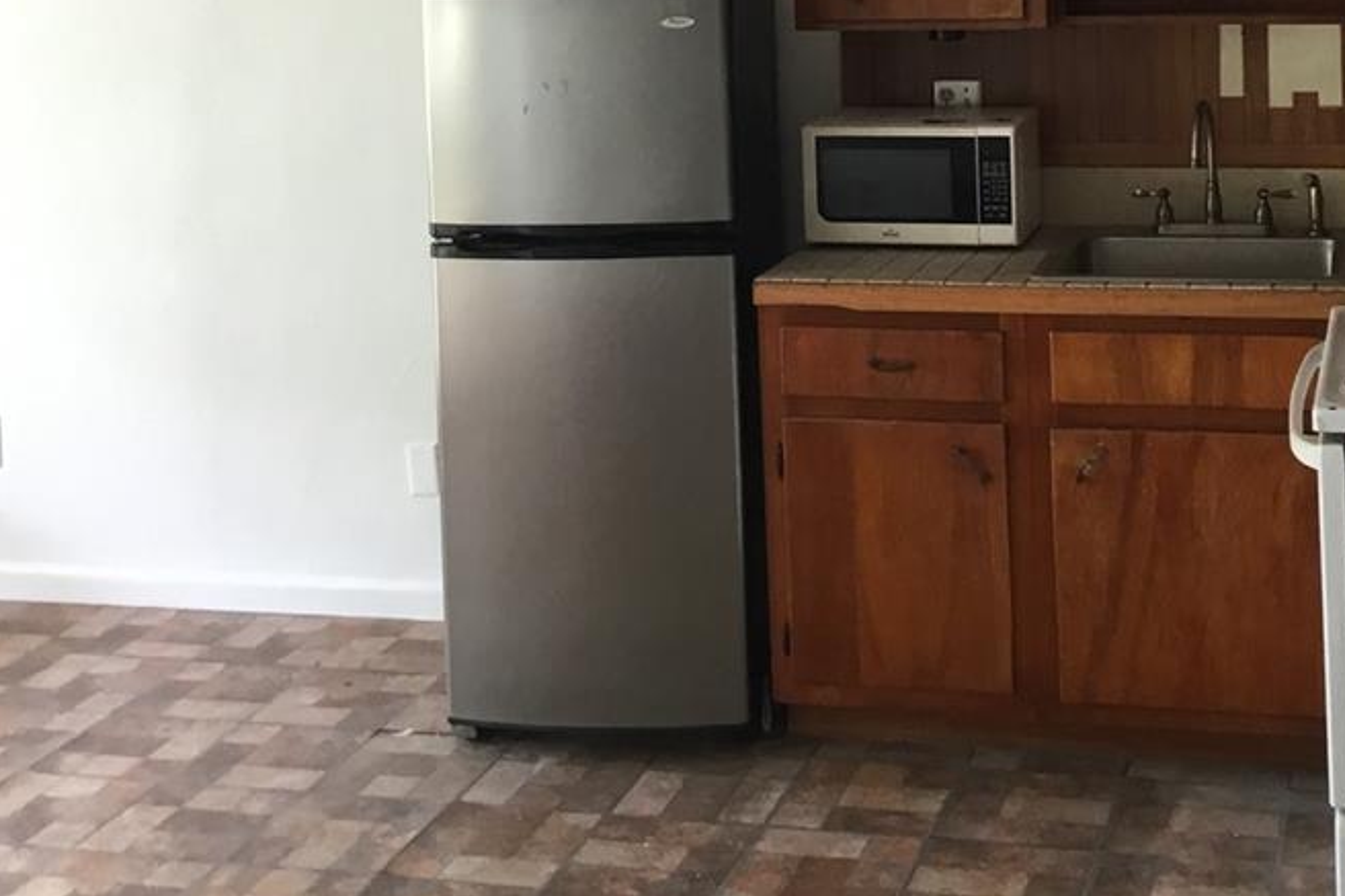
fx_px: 2204
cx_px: 884
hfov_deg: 33.7
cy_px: -66
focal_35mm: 59
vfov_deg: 21.9
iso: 50
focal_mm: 3.3
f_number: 2.4
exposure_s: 1/30
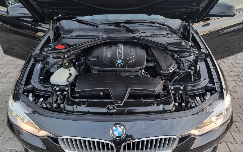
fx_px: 172
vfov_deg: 47.4
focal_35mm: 26
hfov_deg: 70.4
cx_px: 122
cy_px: 90
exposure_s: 1/31
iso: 80
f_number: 1.8
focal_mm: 6.7
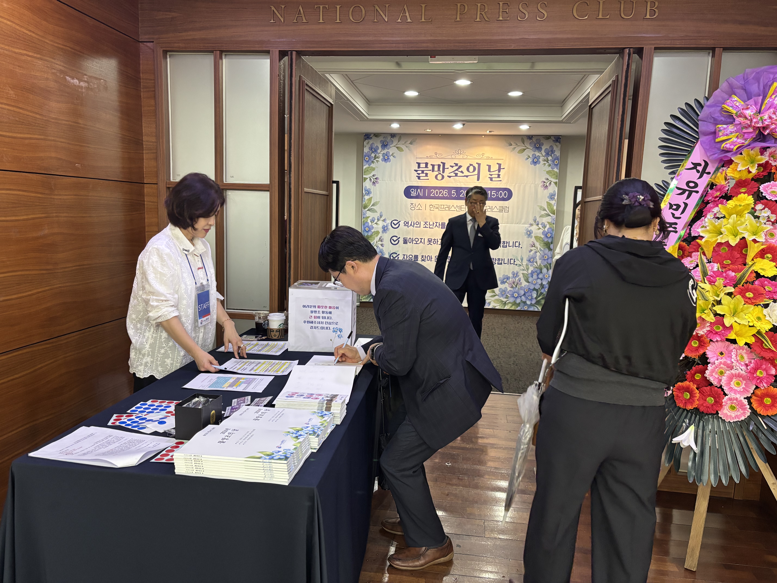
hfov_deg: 67.3
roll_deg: -1.7
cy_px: 292
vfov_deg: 53.1
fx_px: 584
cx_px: 388
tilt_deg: -8.0
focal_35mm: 26
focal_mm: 5.96
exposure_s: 1/60
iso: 320
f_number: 1.6
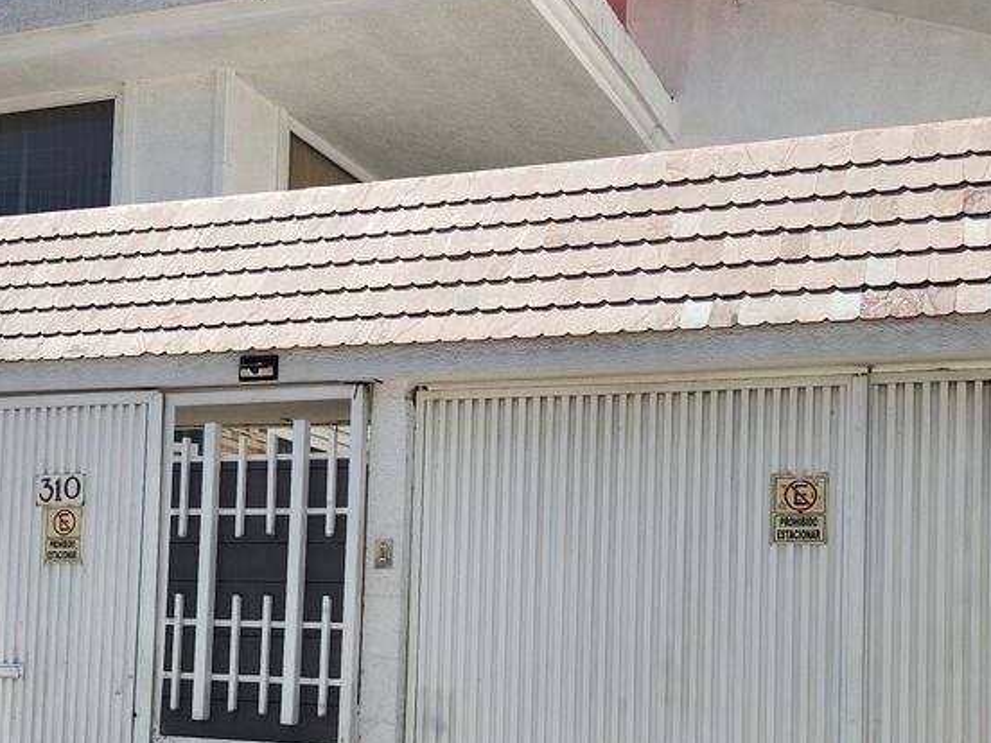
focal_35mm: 50
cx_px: 438
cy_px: 567
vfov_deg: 28.6
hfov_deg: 38.1
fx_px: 1431
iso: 20
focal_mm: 5.4
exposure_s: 1/1746
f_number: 1.8
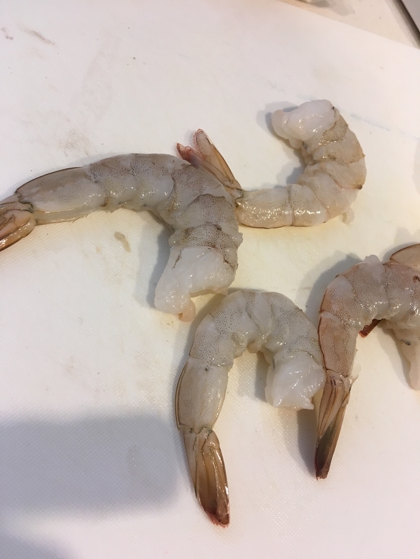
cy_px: 280
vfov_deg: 61.7
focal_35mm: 29
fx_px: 469
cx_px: 210
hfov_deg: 48.2
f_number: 2.2
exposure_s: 1/30
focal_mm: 4.15
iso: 80
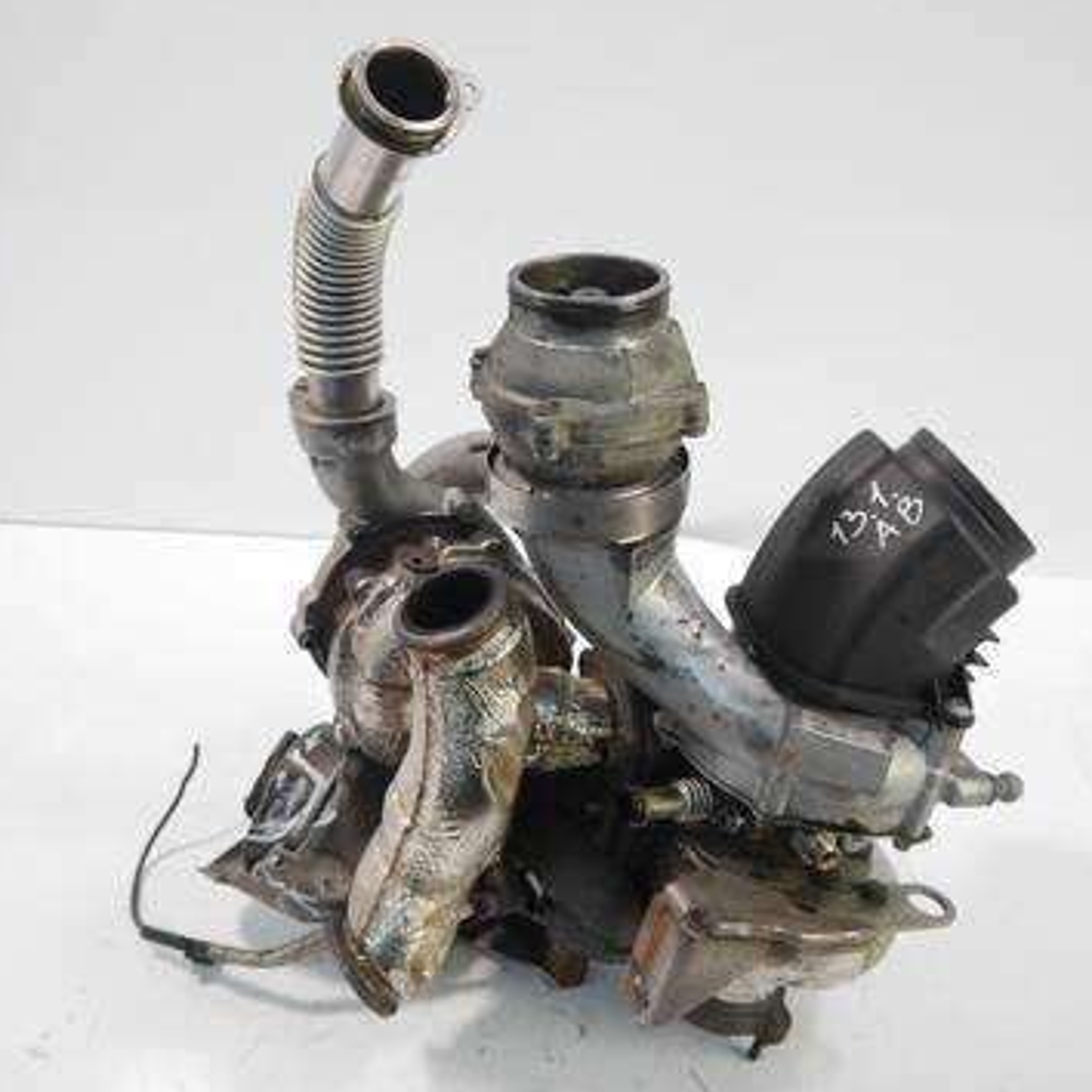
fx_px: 1285
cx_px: 605
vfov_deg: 46.0
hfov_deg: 46.0
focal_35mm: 36
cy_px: 543
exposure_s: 1/60
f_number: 3.6
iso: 500
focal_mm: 15
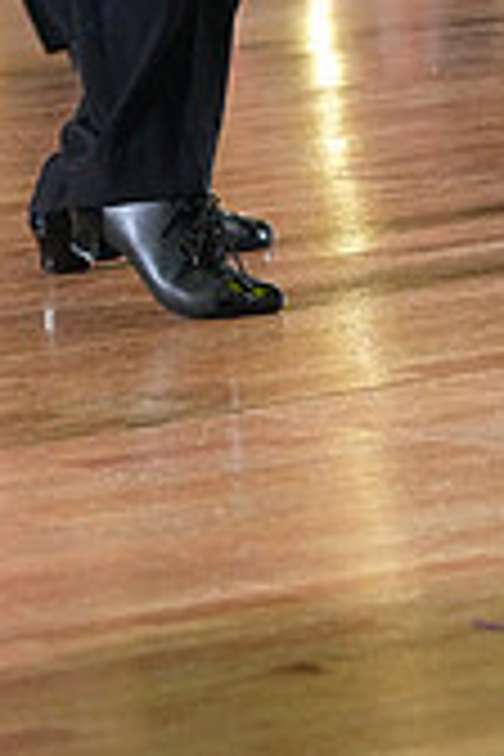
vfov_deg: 7.4
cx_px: 457
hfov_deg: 5.0
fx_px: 5796
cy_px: -328
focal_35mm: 276
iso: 8000
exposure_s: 1/400
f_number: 5
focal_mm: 80
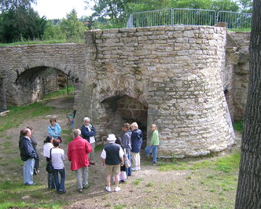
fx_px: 309
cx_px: 124
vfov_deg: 37.4
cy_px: 101
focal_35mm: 40
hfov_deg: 45.8
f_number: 2.8
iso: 50
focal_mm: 5.4
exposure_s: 1/174
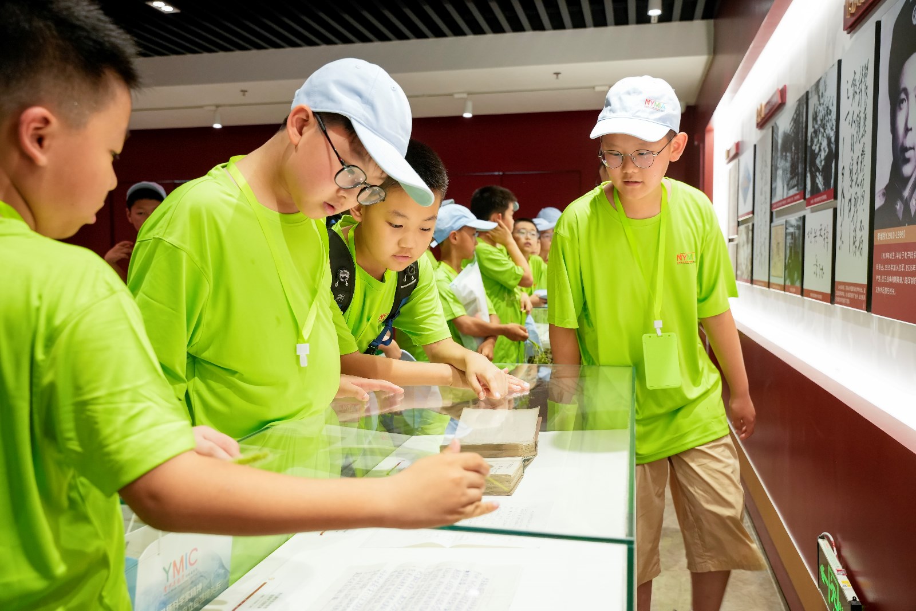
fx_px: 766
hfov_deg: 61.8
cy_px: 306
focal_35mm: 30
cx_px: 458
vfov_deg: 43.5
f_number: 4.5
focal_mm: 30.1
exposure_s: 1/160
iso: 2500
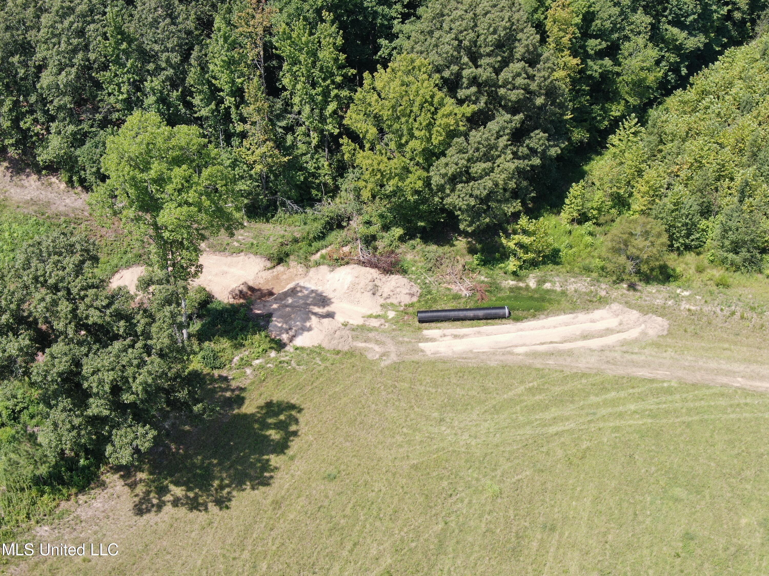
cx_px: 384
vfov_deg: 30.3
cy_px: 288
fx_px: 1066
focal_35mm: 48
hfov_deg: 39.7
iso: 100
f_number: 3.8
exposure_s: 1/320
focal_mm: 8.6
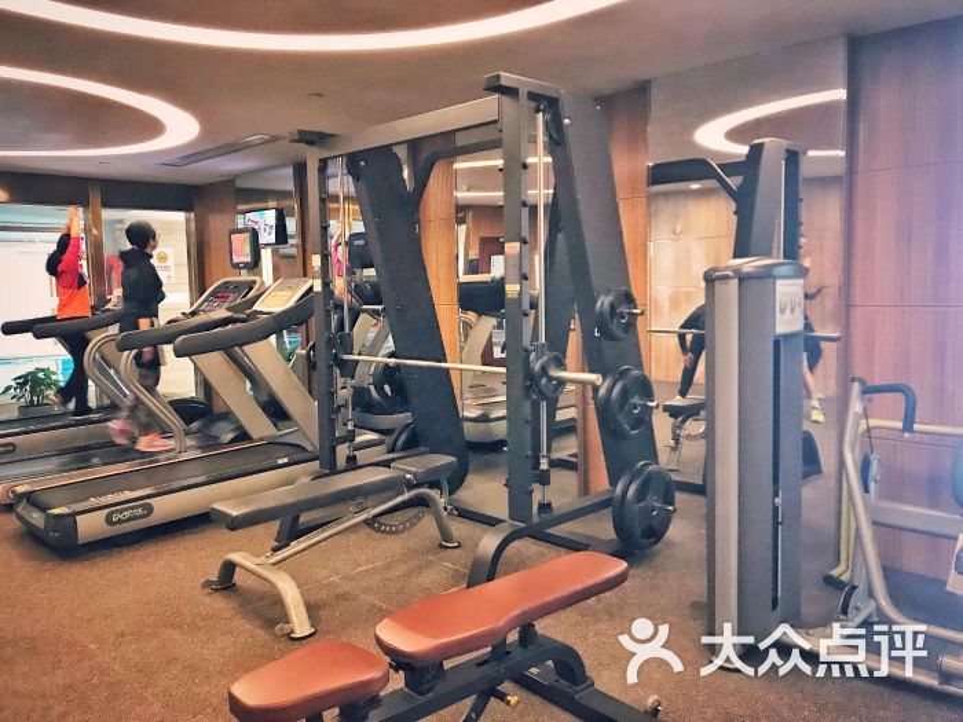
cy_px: 361
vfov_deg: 49.7
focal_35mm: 28
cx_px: 482
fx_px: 779
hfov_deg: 63.4
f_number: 1.8
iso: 100
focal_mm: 3.99
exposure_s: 1/9
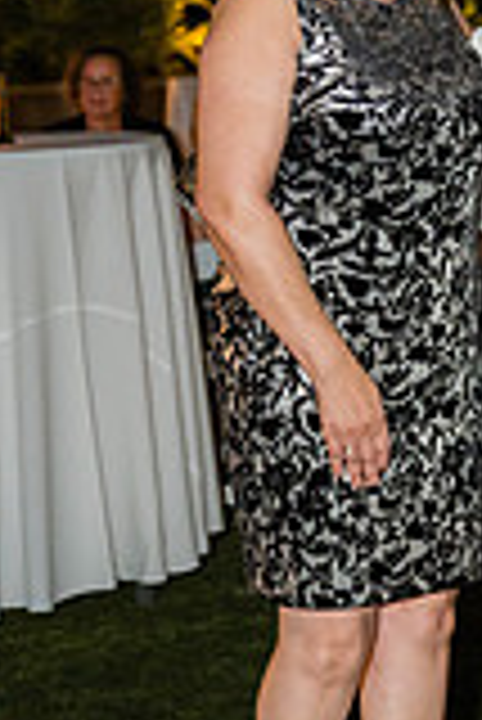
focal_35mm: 135
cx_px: 595
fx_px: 2705
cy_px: 261
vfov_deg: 15.2
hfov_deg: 10.0
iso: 2500
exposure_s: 1/125
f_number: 2.8
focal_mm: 48
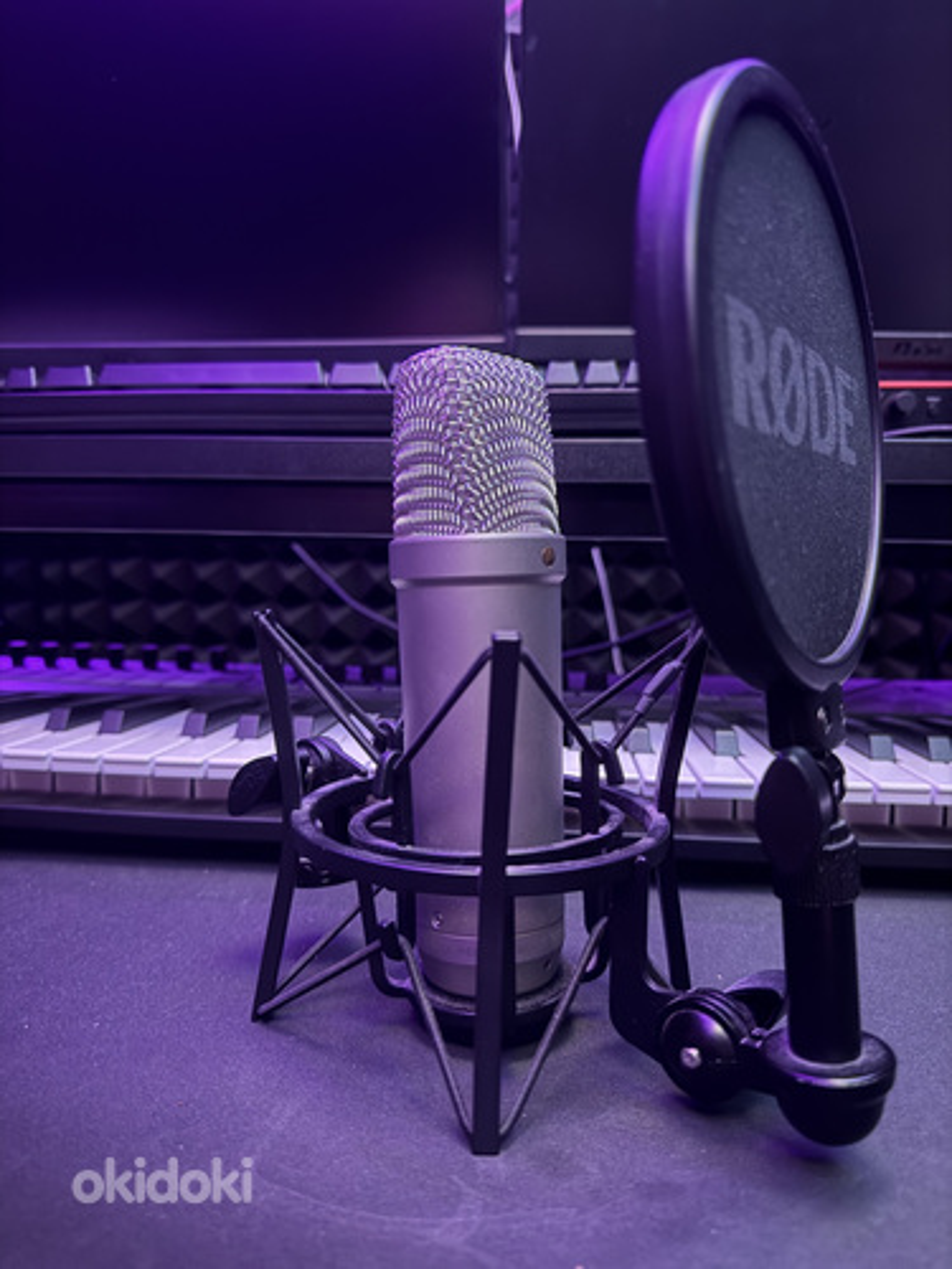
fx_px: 880
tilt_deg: -4.7
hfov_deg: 56.8
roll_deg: -1.1
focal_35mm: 24
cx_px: 476
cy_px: 634
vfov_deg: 71.6
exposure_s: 1/10
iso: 1000
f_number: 1.78
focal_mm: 6.76
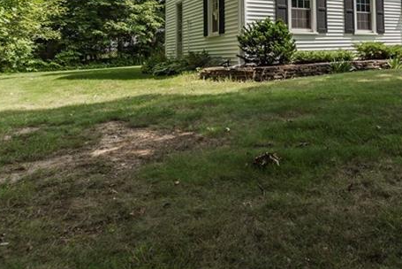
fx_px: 302
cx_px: 386
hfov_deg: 55.0
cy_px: -1
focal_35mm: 27
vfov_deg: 41.6
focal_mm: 12
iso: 100
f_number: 11
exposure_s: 1/200
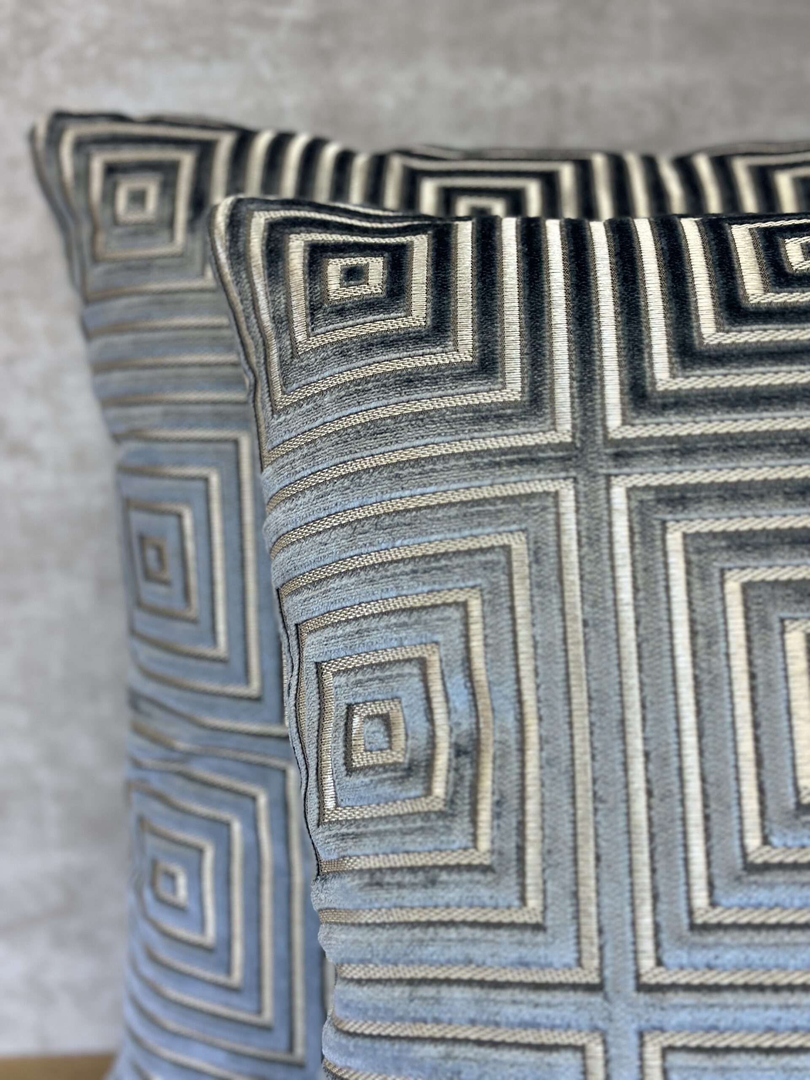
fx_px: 1498
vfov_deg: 39.7
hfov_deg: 30.3
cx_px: 405
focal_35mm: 48
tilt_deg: -14.3
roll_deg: +2.6
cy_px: 540
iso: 100
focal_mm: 6.86
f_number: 1.78
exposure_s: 1/170
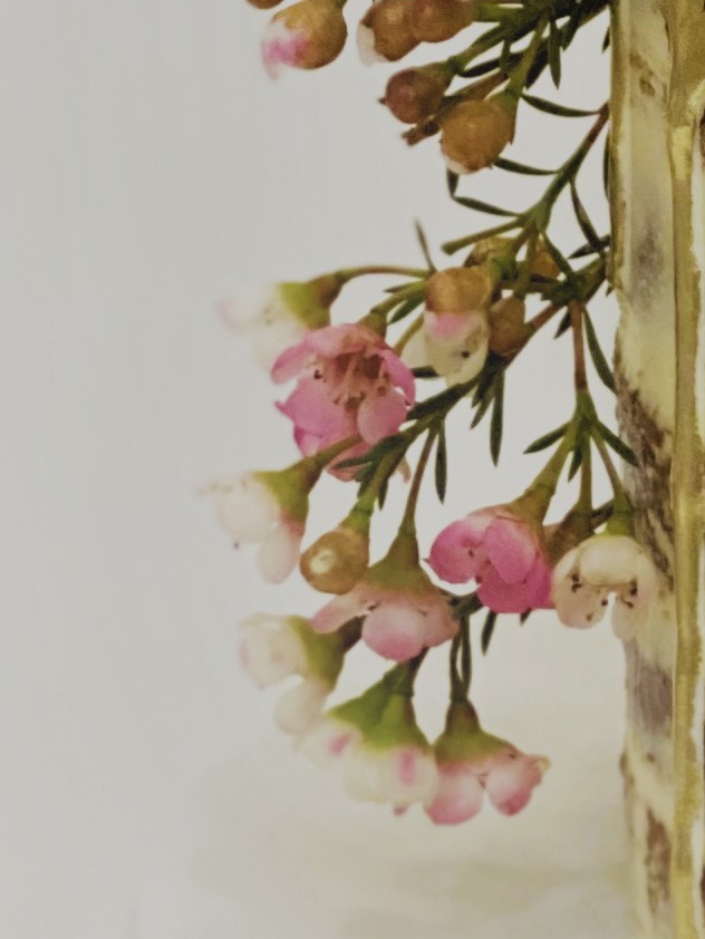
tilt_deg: -14.5
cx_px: 1340
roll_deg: +0.5
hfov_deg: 5.8
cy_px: -277
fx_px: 6758
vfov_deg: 7.9
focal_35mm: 249
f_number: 2
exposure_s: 1/90
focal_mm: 6
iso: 250
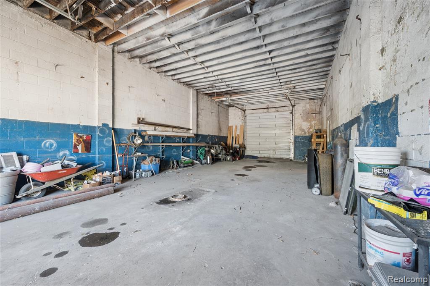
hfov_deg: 104.3
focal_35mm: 14
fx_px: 167
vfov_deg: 81.1
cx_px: 215
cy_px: 143
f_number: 8
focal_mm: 14
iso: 800
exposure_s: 1/13
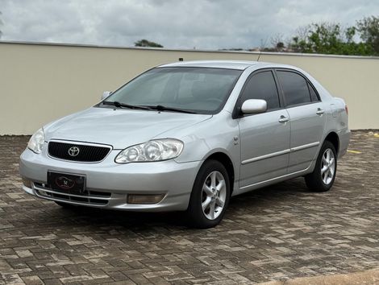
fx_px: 526
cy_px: 142
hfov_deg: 39.6
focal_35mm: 48
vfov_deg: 30.3
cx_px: 190
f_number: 1.78
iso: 64
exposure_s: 1/3704
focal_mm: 6.76
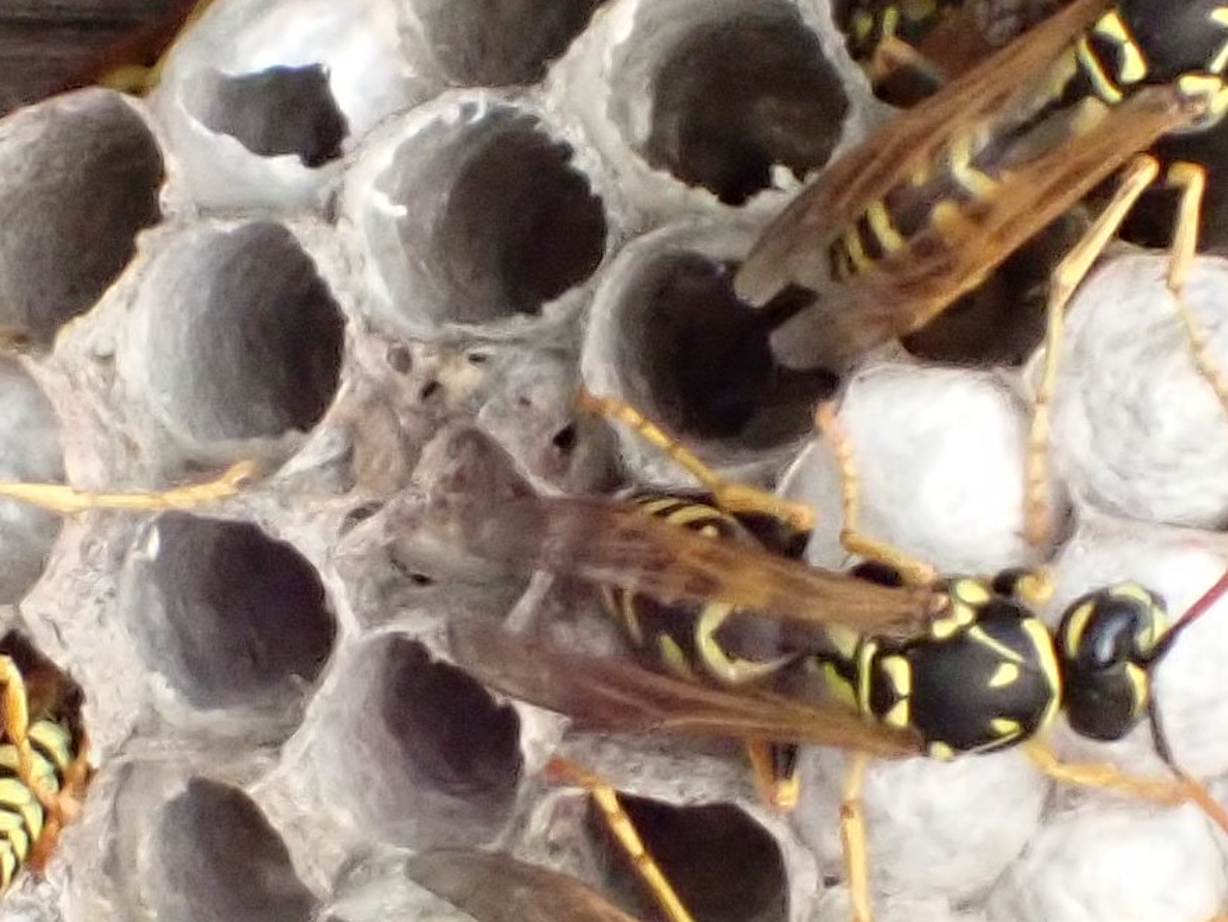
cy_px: 571
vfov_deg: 5.2
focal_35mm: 286
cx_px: 1344
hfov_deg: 6.9
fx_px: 10147
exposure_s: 1/100
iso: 1000
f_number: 4.9
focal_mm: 18
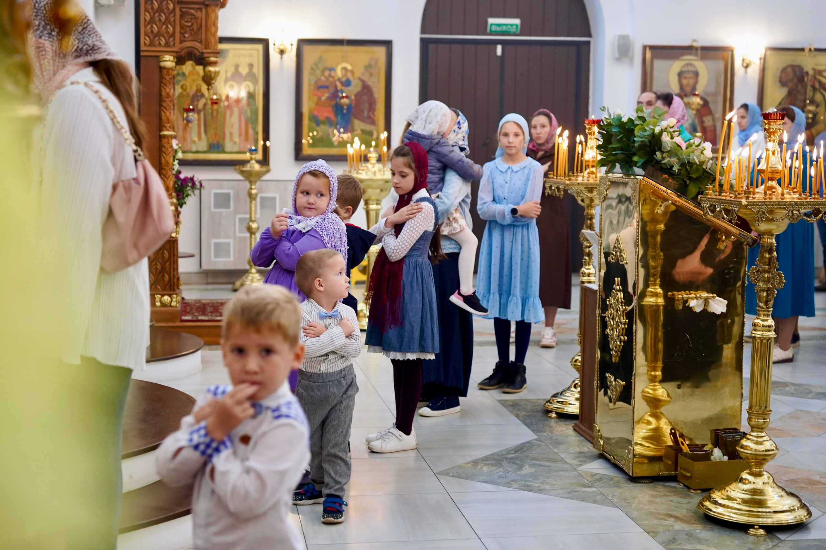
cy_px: 275
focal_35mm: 51
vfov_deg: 26.7
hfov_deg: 39.2
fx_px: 1161
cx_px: 413
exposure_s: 1/160
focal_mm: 50.6
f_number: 2.8
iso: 1000
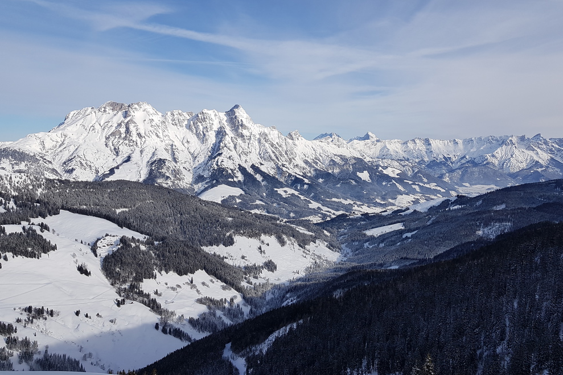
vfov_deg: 46.4
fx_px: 438
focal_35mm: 28
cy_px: 177
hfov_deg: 65.5
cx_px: 288
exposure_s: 1/3512
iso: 50
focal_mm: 4.2
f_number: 1.7
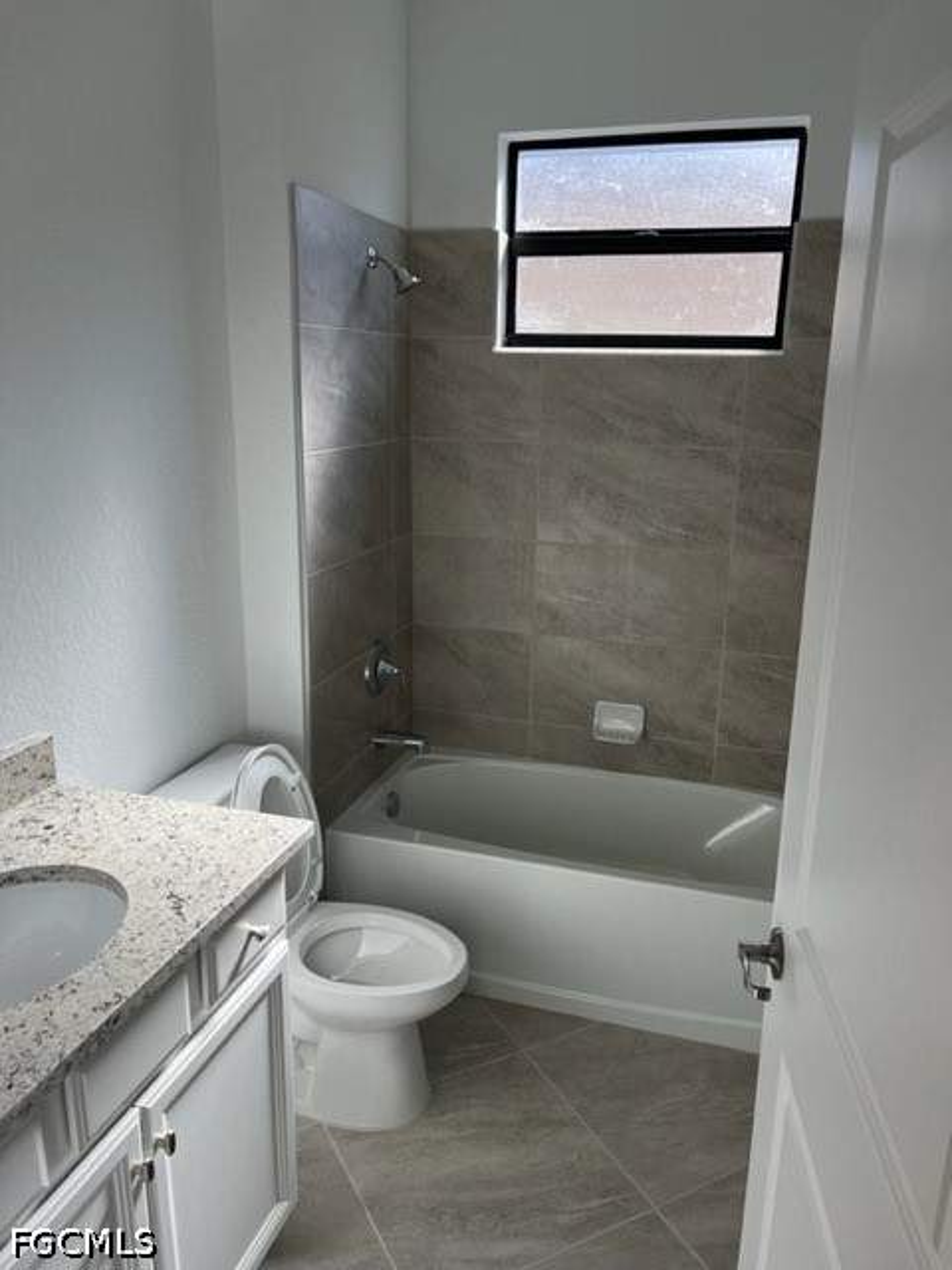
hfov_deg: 53.1
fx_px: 953
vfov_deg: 67.3
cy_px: 635
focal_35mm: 26
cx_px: 476
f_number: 1.6
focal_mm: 5.1
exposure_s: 1/326
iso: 50
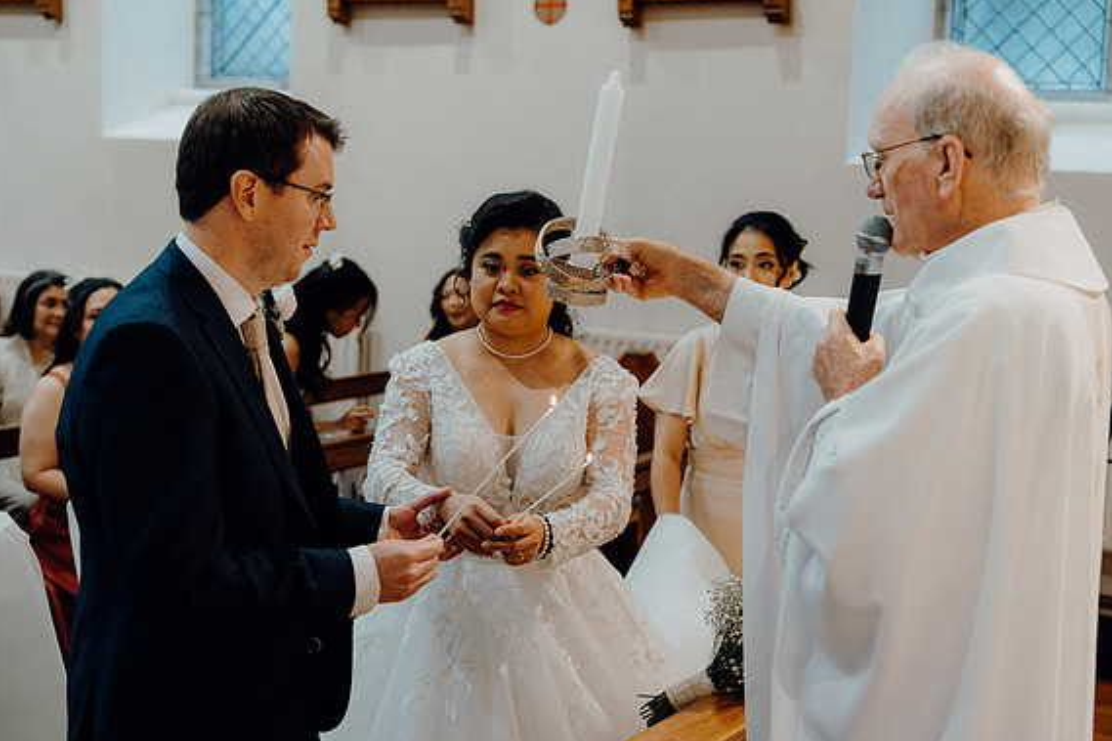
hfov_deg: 38.2
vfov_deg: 26.0
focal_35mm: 52
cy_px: 374
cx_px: 559
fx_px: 1606
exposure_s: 1/160
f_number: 3.2
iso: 2000
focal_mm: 51
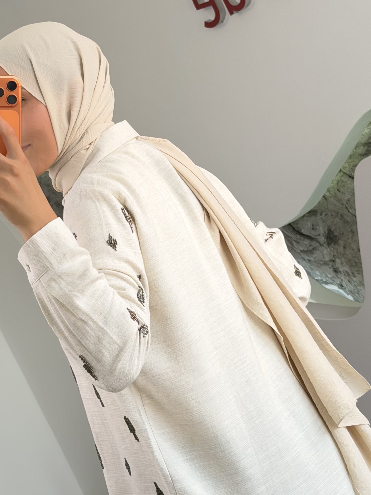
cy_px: 204
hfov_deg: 16.1
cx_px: 152
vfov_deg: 21.3
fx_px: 1315
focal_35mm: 92
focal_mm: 6.76
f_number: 1.78
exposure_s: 1/255
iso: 64
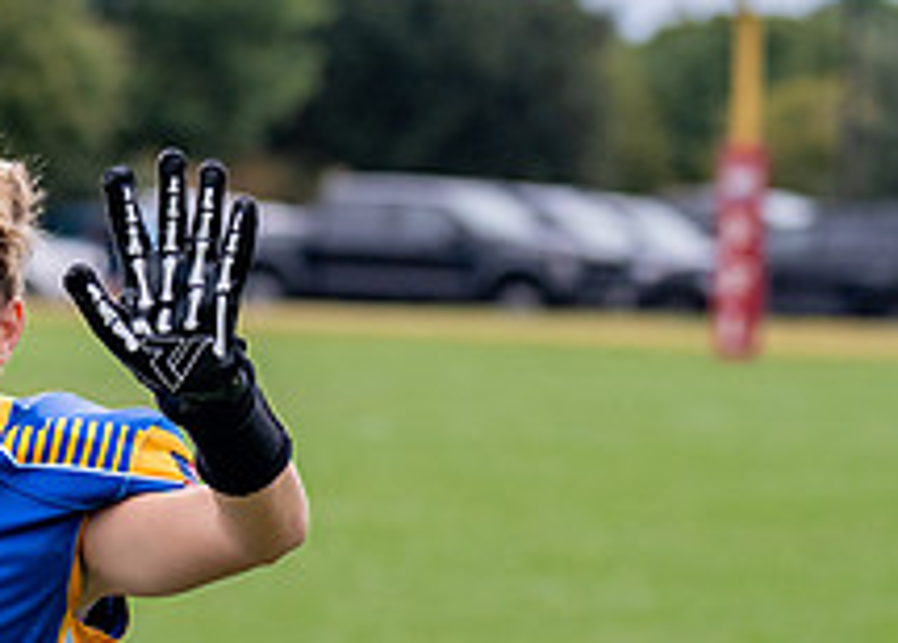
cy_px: 239
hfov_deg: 7.1
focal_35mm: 284
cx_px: -57
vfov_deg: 5.1
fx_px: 7250
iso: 250
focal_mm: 70
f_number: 2.8
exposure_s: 1/2000
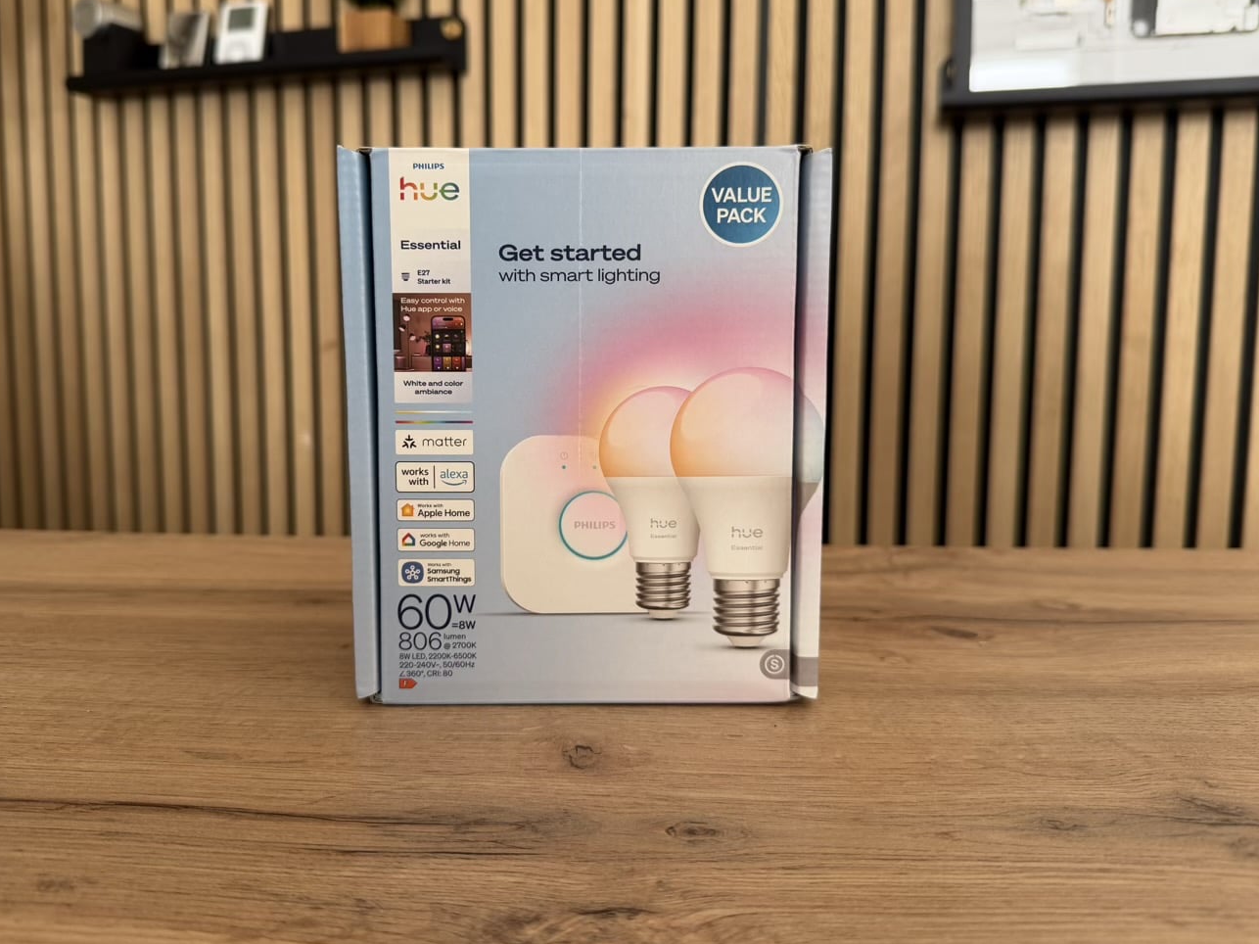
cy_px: 417
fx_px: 1018
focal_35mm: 28
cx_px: 569
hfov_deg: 63.3
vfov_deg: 49.6
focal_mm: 6.76
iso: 100
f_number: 1.78
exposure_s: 1/121
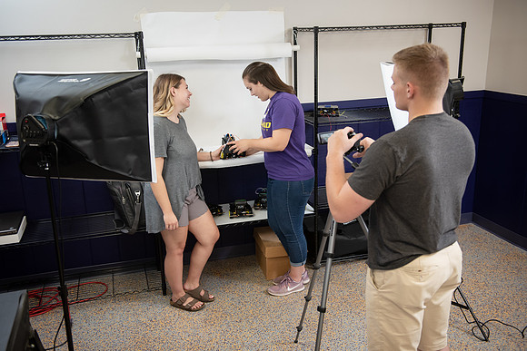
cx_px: 264
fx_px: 527
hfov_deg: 53.1
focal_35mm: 36
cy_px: 176
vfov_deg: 36.9
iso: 800
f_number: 3.5
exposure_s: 1/200
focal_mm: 36
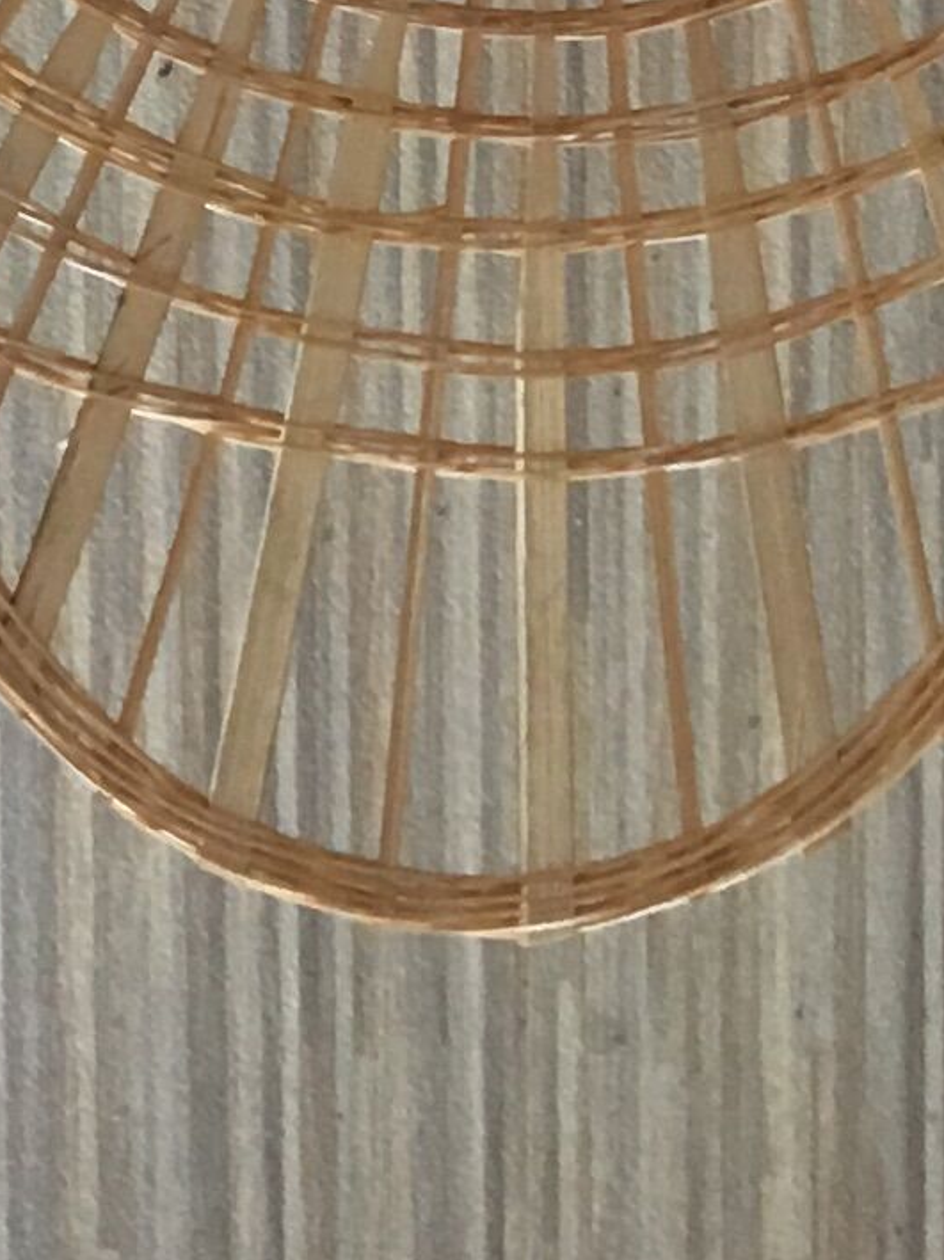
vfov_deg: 9.9
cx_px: 478
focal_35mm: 165
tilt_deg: -83.5
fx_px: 6005
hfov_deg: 9.0
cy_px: -2136
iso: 64
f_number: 2.2
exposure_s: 1/17
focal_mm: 4.15
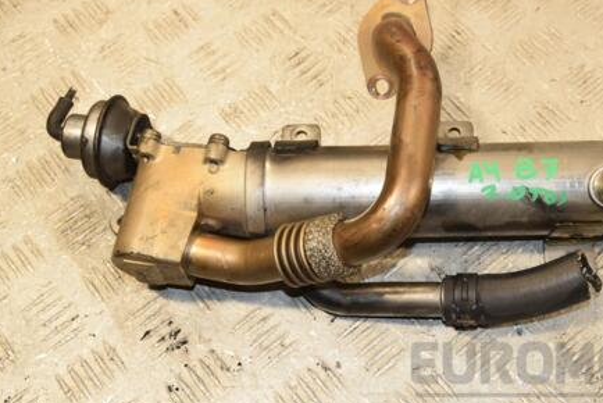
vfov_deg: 23.4
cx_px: 385
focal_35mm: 58
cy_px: 178
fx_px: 972
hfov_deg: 34.2
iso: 800
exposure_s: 1/200
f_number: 6.3
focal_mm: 28
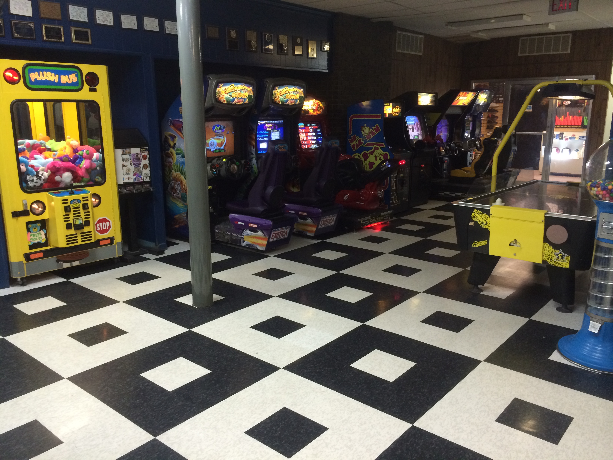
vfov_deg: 46.8
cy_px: 230
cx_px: 306
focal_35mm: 30
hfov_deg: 60.0
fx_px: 531
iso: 200
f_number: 2.2
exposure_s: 1/30
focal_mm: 4.12
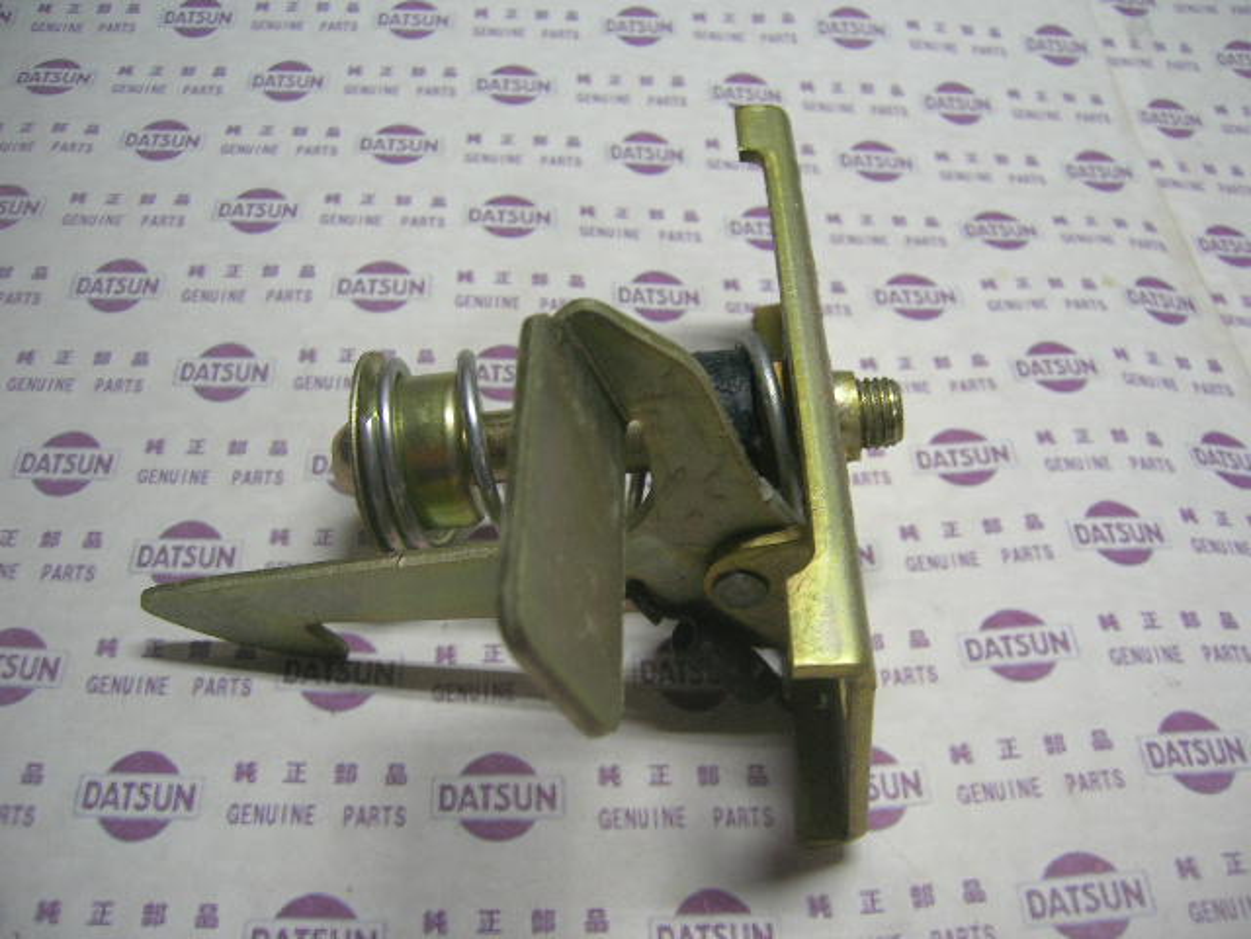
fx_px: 1229
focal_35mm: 34
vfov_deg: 41.8
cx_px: 626
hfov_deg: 54.0
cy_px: 470
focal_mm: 5.7
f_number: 2.9
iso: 50
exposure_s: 1/16
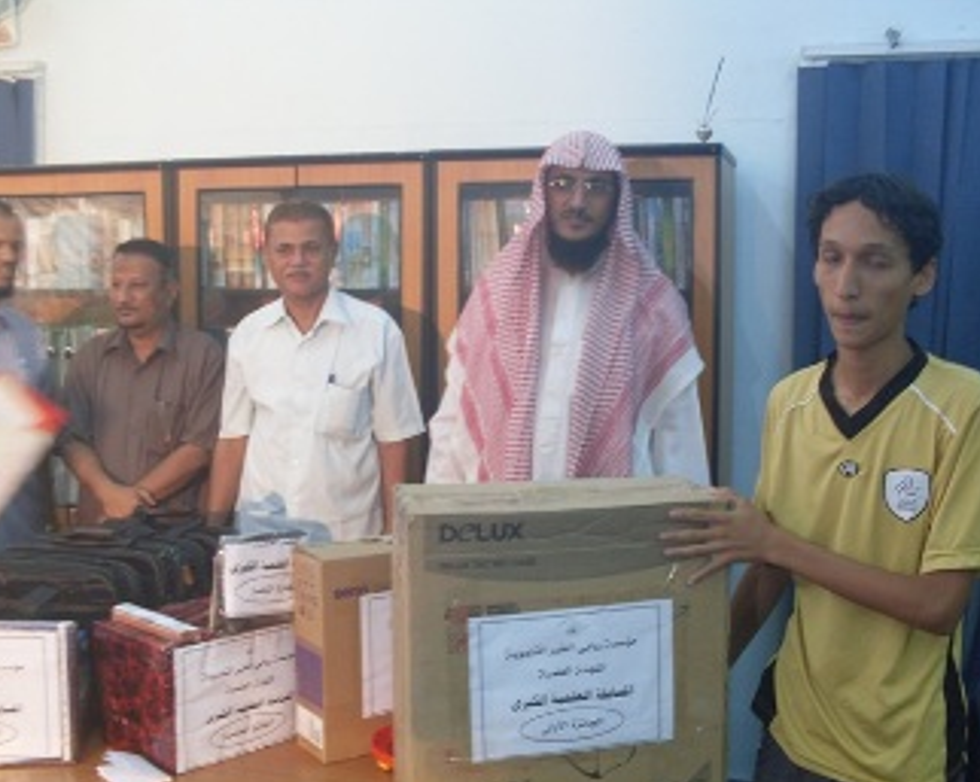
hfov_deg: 45.8
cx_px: 510
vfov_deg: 37.3
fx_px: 1159
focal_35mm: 40
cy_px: 393
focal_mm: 6.3
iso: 80
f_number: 2.8
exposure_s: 1/10
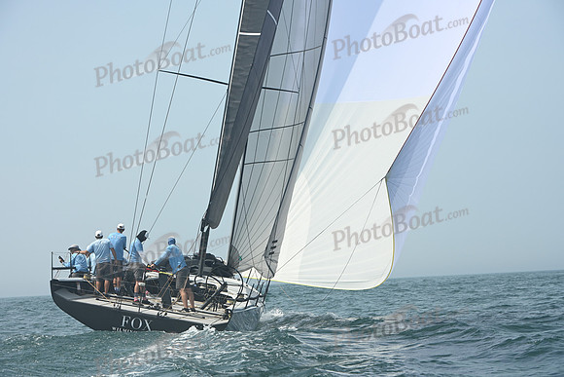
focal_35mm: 102
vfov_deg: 13.4
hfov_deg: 20.0
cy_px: 188
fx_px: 1598
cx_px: 282
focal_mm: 102
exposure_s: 1/1250
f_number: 9
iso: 320
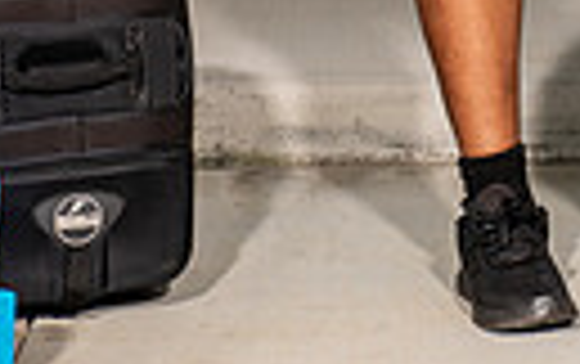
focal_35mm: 170
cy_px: -548
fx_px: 2691
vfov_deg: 7.2
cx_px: 477
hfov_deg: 12.2
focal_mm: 48
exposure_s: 1/320
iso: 200
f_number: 7.1
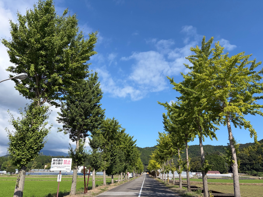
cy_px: 98
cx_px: 132
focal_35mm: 26
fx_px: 198
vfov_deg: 53.1
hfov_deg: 67.3
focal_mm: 5.96
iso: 64
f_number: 1.6
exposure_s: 1/4608
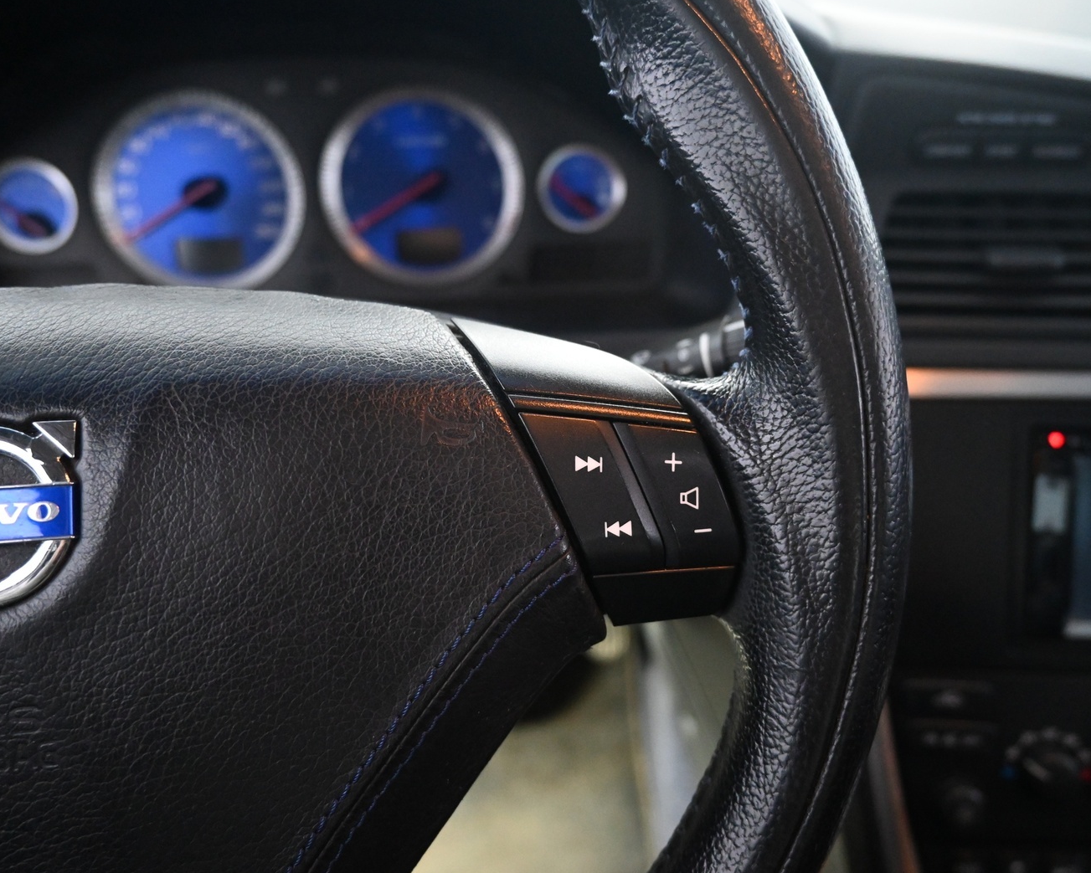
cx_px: 621
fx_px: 904
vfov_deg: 51.5
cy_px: 448
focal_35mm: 28
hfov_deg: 61.9
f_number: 3.5
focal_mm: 16
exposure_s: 1/50
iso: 4000
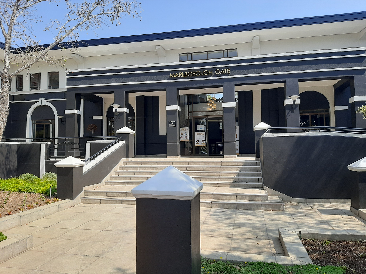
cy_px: 137
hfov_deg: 65.3
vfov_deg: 51.4
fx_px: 285
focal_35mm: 27
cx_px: 183
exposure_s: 1/1241
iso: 40
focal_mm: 3.93
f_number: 1.7
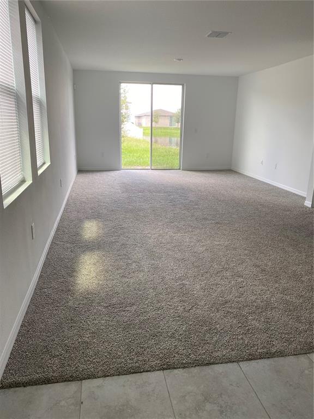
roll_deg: -2.2
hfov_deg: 53.1
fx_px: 314
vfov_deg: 67.3
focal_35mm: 26
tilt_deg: -14.1
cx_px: 157
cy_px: 210
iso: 64
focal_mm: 4.25
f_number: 1.8
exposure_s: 1/122
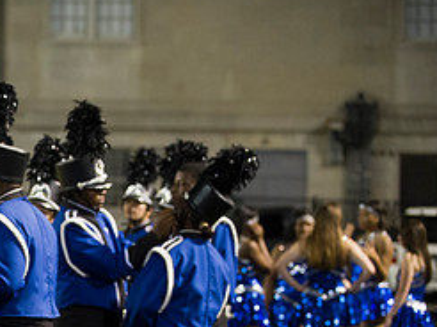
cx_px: -66
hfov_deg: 9.6
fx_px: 2573
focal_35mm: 204
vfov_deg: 7.2
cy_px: 334
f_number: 2.8
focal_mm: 90
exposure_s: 1/160
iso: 3200
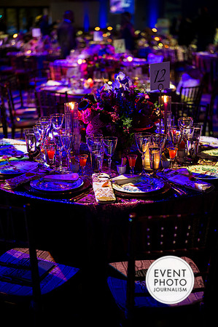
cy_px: 164
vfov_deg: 36.3
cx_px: 109
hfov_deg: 24.6
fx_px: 501
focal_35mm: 55
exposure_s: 1/125
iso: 640
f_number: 1.8
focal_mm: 55
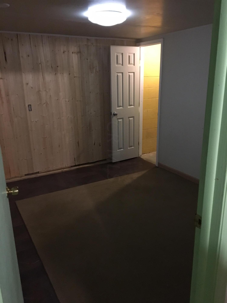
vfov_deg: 61.7
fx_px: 254
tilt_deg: -15.9
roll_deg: +0.7
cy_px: 152
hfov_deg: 48.2
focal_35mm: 29
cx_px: 114
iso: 320
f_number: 2.2
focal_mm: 4.15
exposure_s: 1/15
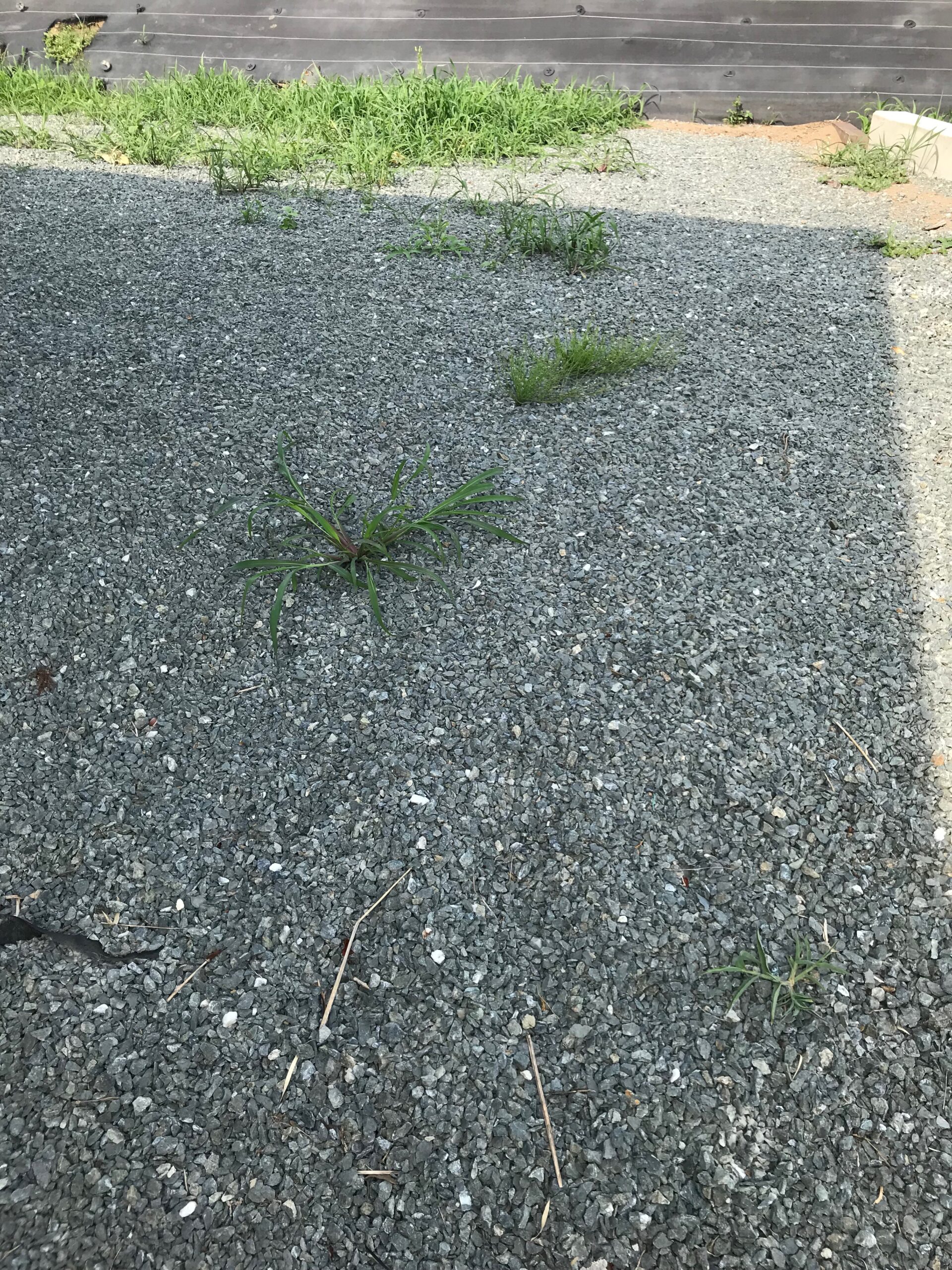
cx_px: 476
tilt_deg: -28.6
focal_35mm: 28
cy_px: 635
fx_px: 1027
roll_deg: -2.1
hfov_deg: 49.7
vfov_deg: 63.4
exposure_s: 1/742
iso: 20
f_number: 1.8
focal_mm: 3.99
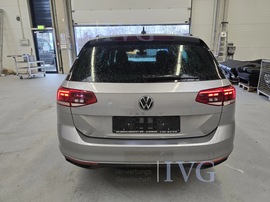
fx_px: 179
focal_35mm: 23
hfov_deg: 73.9
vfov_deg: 58.9
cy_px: 101
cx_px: 135
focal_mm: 6.3
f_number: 1.7
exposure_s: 1/180
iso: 200
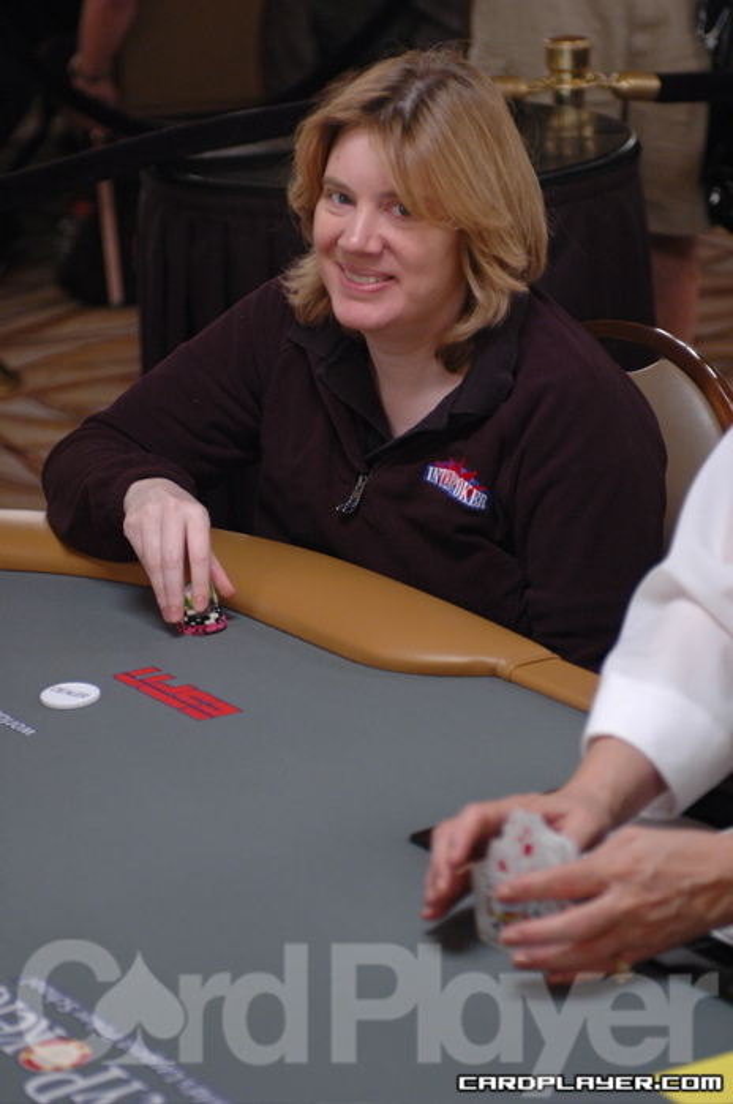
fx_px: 3216
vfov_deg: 19.5
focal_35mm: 105
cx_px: 366
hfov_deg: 13.0
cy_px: 552
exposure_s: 1/80
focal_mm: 70
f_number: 3.2
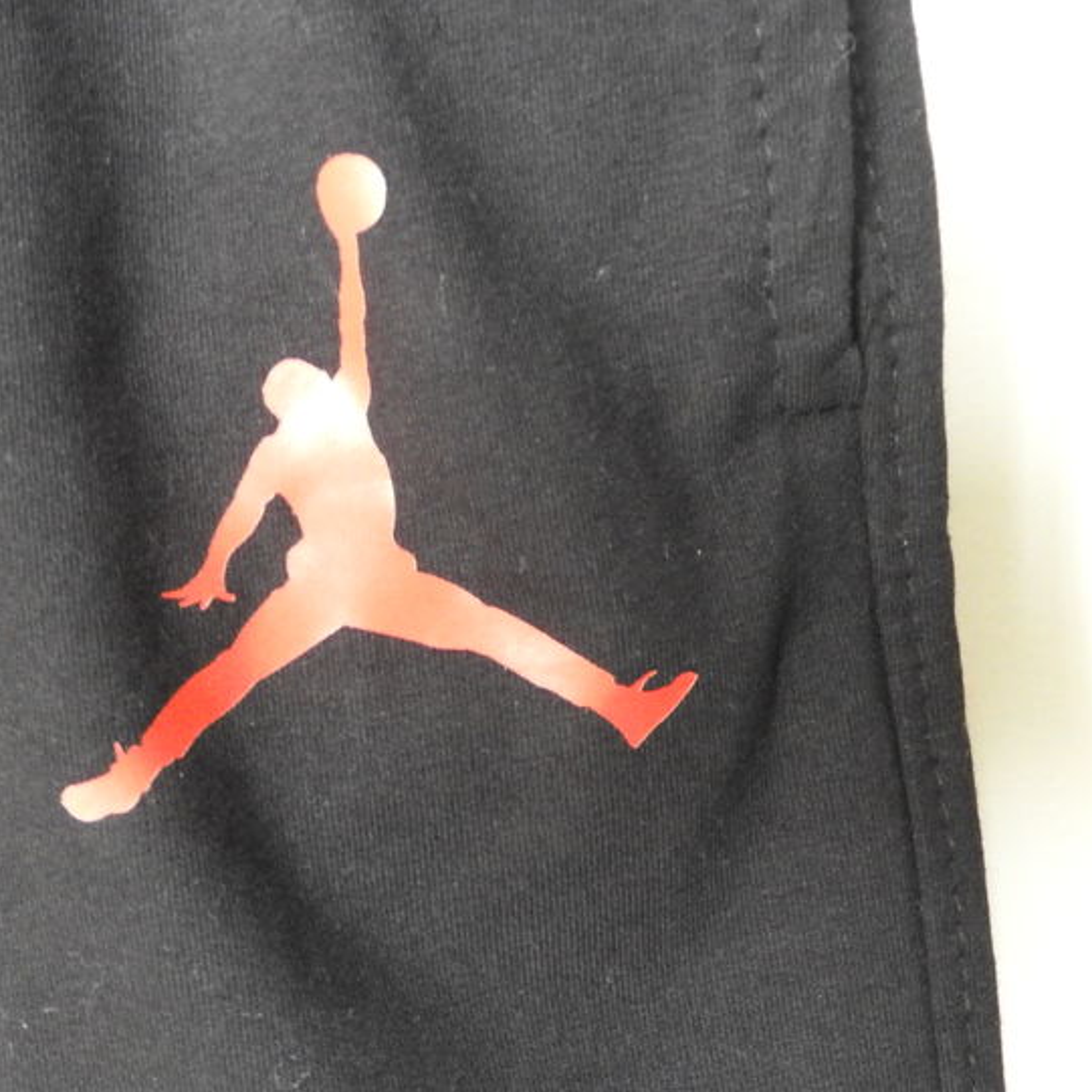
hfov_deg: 34.0
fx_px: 1749
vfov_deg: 34.5
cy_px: 672
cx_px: 283
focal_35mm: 49
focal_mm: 5.4
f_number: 3.5
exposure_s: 1/5
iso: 800
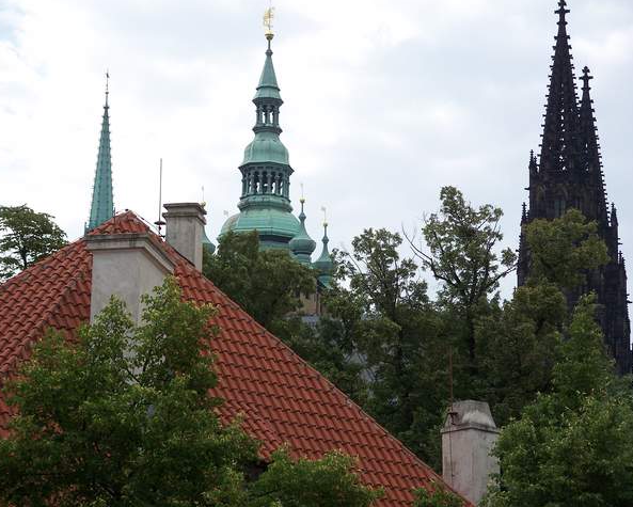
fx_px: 2230
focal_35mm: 119
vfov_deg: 13.0
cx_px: 333
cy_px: 252
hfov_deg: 16.2
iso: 64
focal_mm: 23.9
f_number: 3.6
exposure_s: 1/500
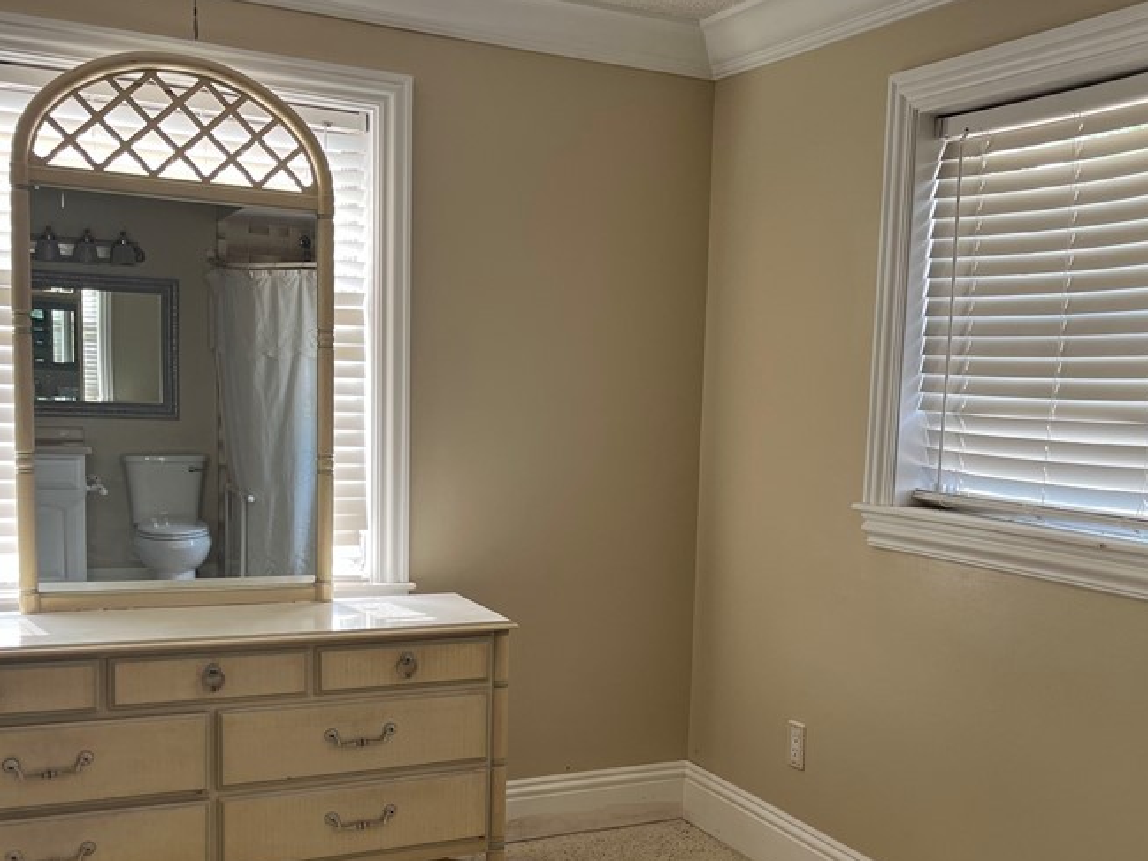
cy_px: 559
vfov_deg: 34.9
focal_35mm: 41
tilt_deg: -7.3
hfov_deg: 45.3
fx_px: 1360
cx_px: 734
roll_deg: -2.8
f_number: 1.6
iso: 80
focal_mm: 5.1
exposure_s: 1/122
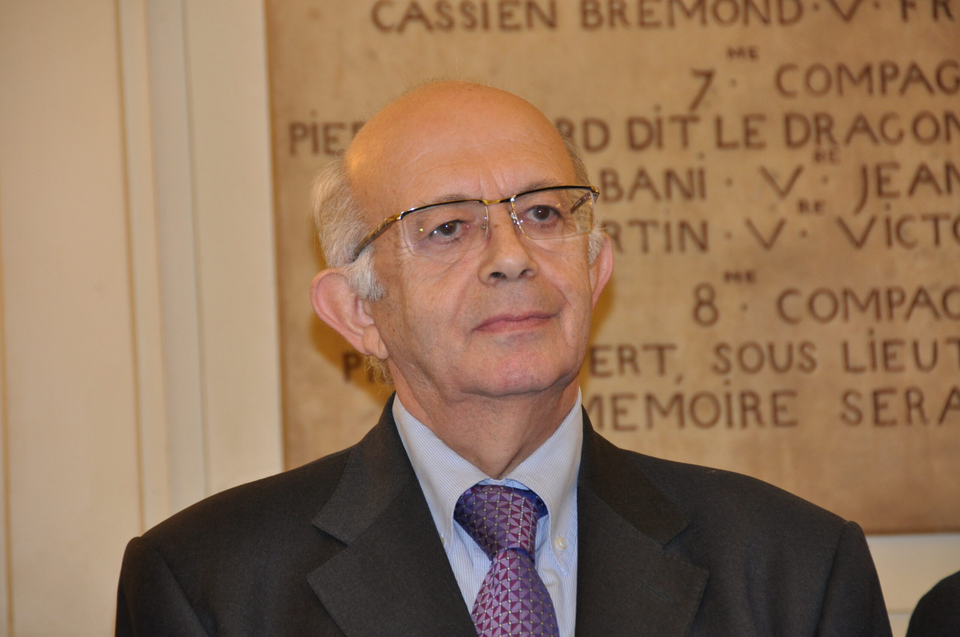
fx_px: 5193
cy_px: 318
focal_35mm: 195
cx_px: 480
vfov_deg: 7.0
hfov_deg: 10.6
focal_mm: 130
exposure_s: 1/60
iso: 800
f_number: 5.6
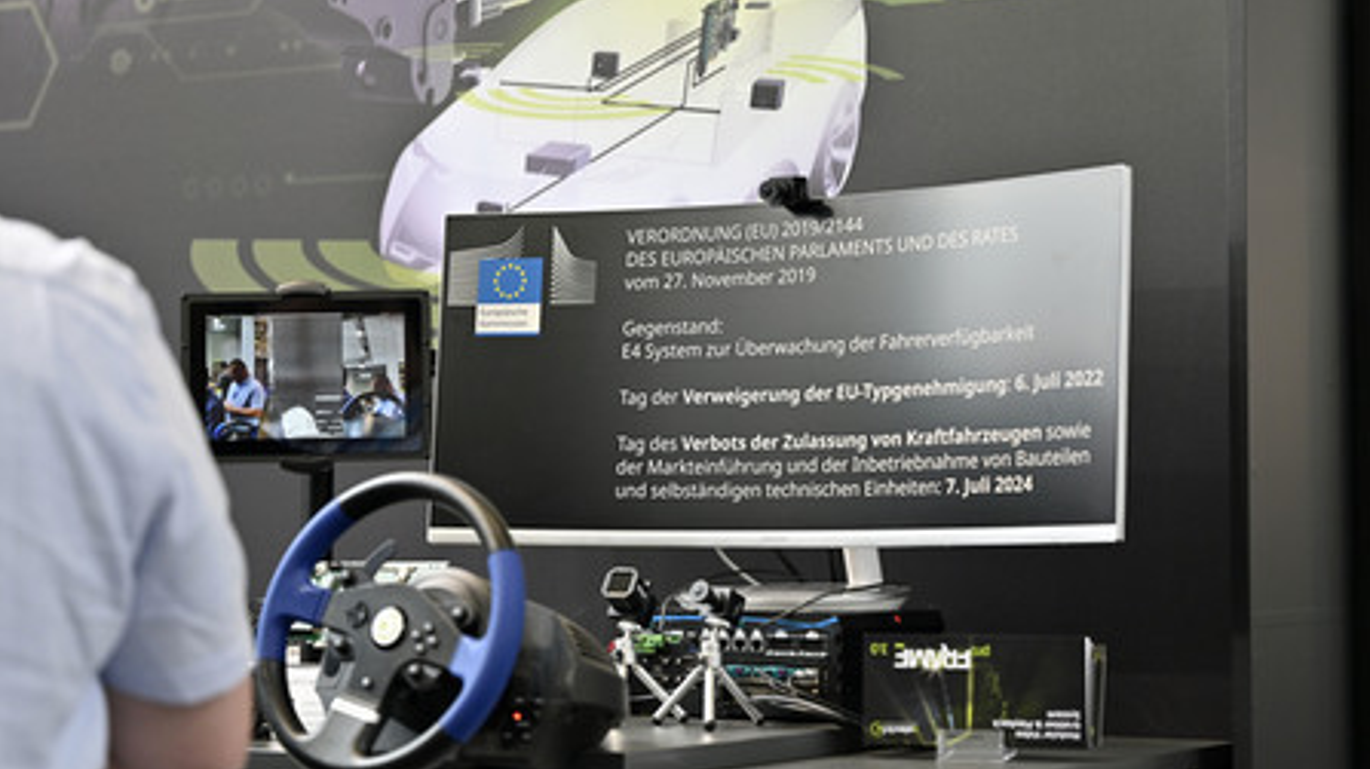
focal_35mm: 75
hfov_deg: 28.2
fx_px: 2723
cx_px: 688
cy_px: 377
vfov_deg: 16.1
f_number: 2.8
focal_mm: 71
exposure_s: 1/400
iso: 640
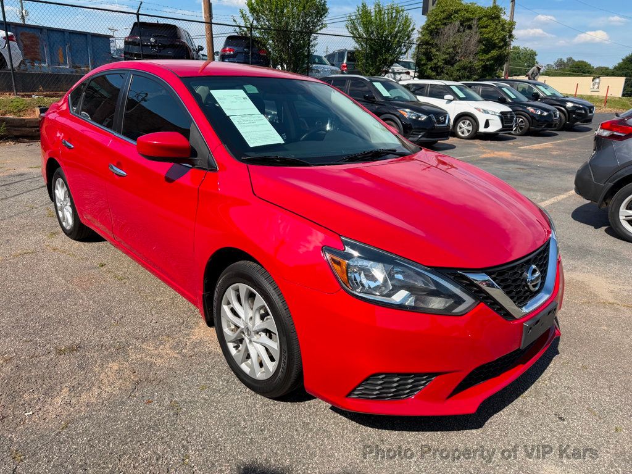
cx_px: 316
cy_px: 237
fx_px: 438
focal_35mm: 24
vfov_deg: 56.8
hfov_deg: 71.6
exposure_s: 1/3584
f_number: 1.78
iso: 80
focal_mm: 6.76
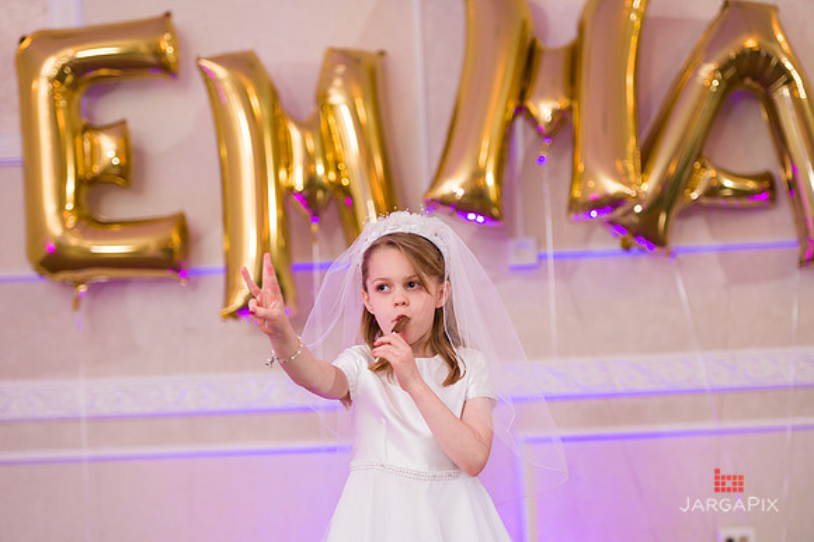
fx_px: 2079
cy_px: 271
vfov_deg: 14.8
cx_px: 407
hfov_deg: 22.2
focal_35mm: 92
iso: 1000
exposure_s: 1/200
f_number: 3.2
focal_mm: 92
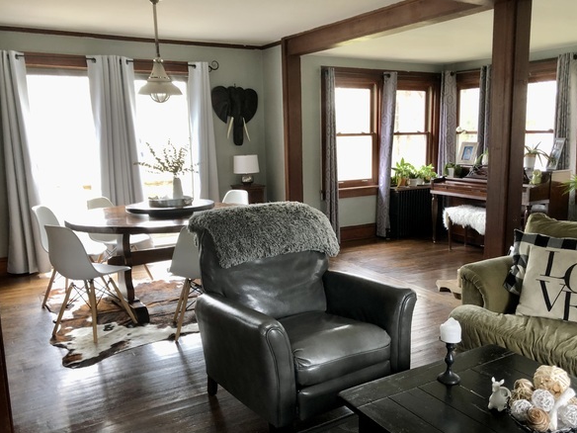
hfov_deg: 56.6
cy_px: 231
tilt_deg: -10.9
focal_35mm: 32
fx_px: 533
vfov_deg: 44.1
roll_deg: +0.6
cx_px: 328
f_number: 1.8
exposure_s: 1/15
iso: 40
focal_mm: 3.99
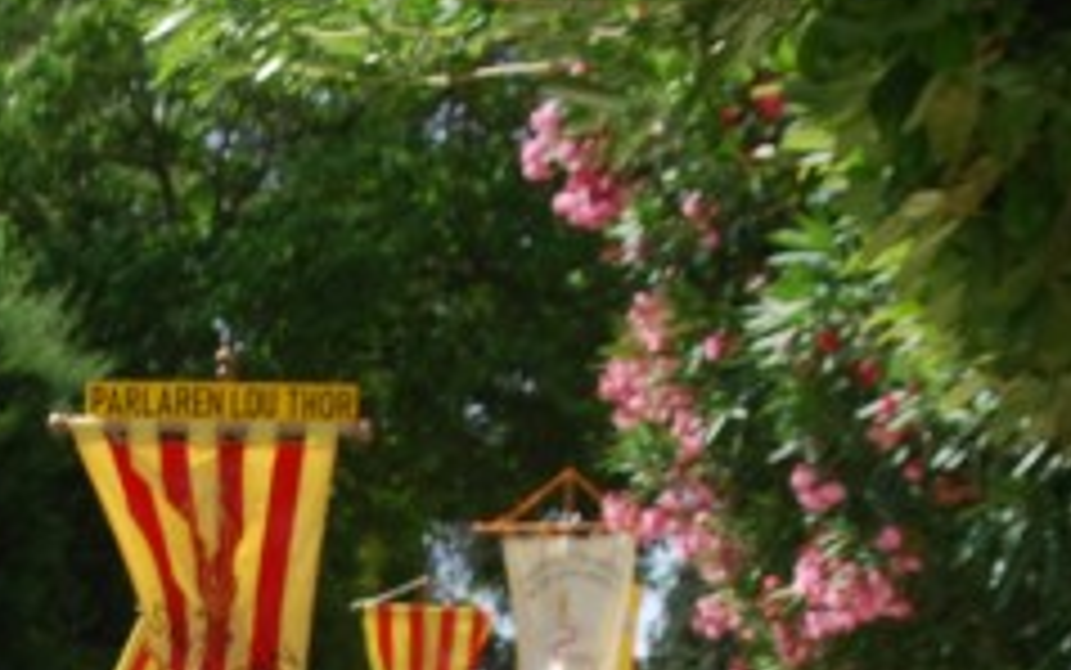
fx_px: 5225
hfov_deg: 11.6
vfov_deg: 7.2
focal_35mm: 179
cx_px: 72
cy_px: 1133
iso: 100
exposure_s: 1/200
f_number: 8
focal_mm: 31
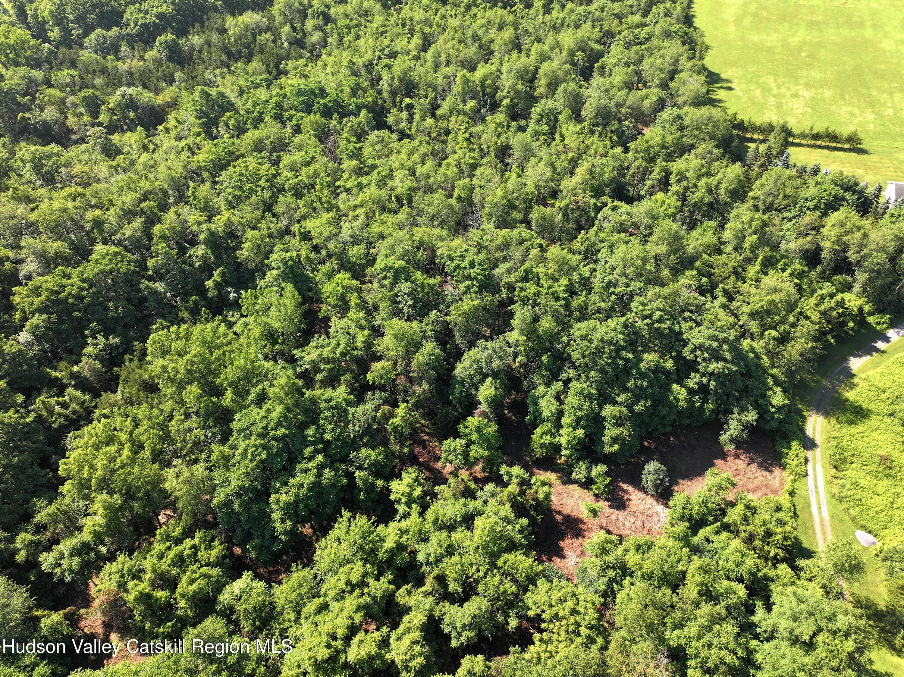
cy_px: 338
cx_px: 452
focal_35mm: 24
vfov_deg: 56.8
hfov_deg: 71.6
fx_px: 626
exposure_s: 1/800
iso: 100
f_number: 2.8
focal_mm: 12.29
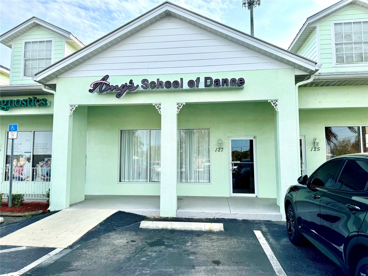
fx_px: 255
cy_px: 138
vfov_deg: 56.8
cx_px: 184
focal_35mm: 24
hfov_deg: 71.6
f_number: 1.78
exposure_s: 1/1923
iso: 80
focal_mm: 6.76
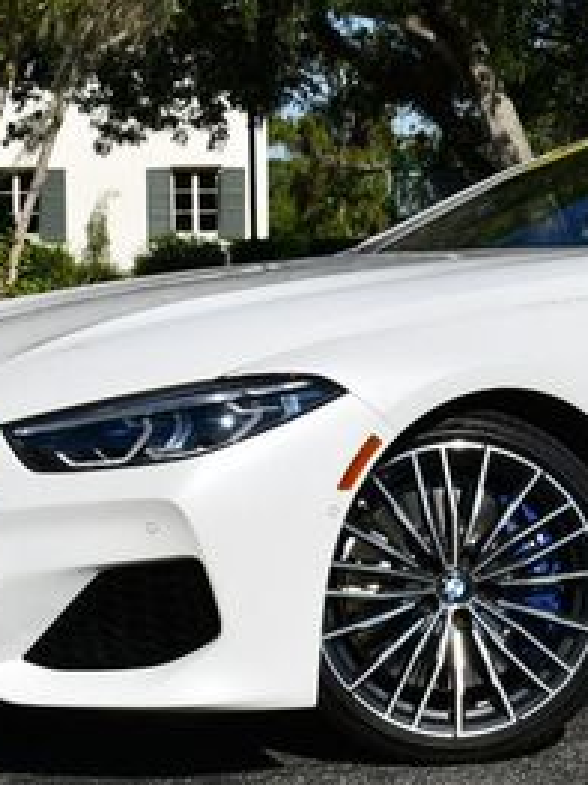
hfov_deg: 14.1
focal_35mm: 103
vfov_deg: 19.0
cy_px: 227
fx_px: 2335
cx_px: 624
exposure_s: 1/400
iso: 100
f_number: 9
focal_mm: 22
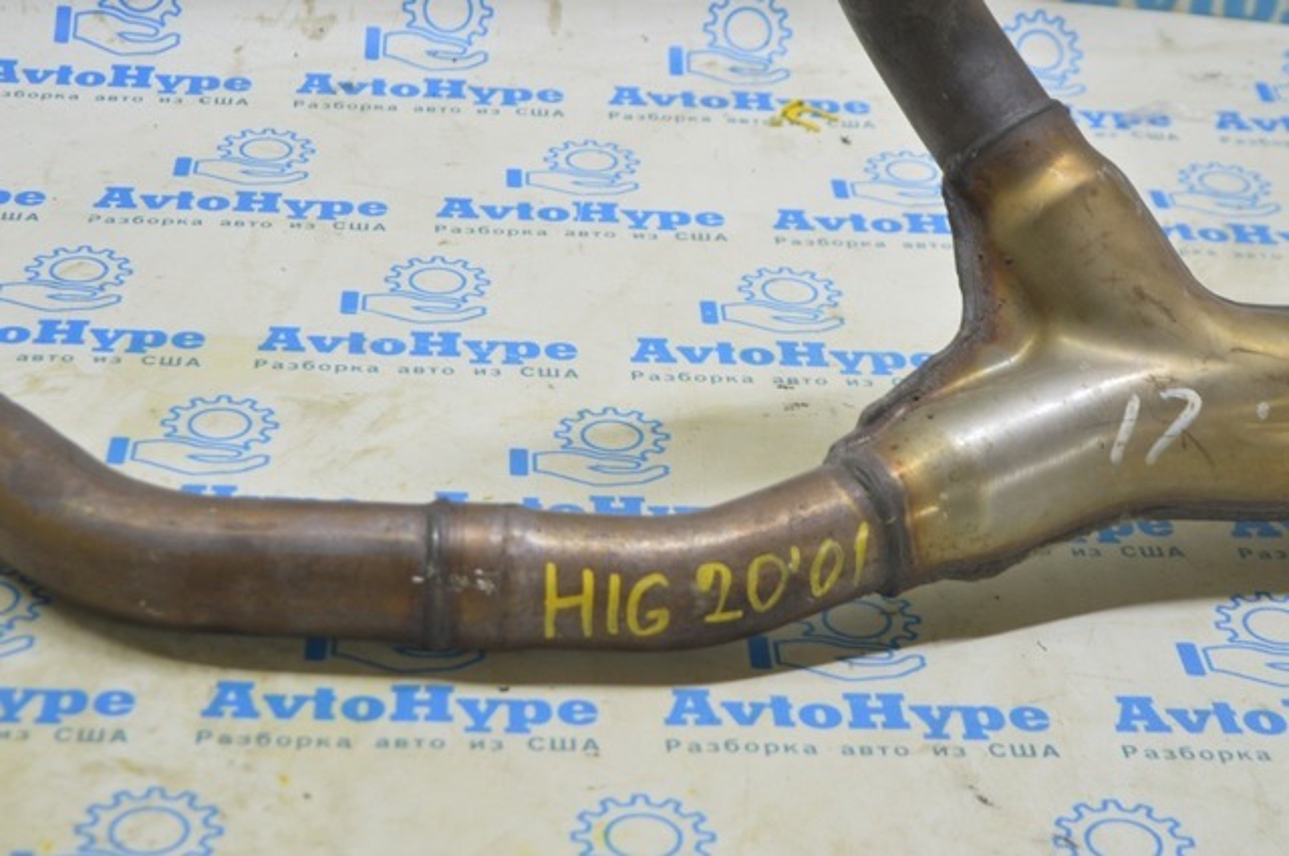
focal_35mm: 75
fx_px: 2682
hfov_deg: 27.0
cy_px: 428
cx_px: 644
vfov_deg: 18.1
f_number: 5.6
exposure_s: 1/20
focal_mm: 50
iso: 400
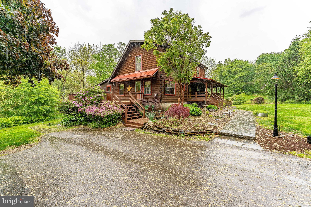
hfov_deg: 104.3
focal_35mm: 14
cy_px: 104
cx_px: 156
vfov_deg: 81.2
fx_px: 121
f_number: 8
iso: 320
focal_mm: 14
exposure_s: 1/200
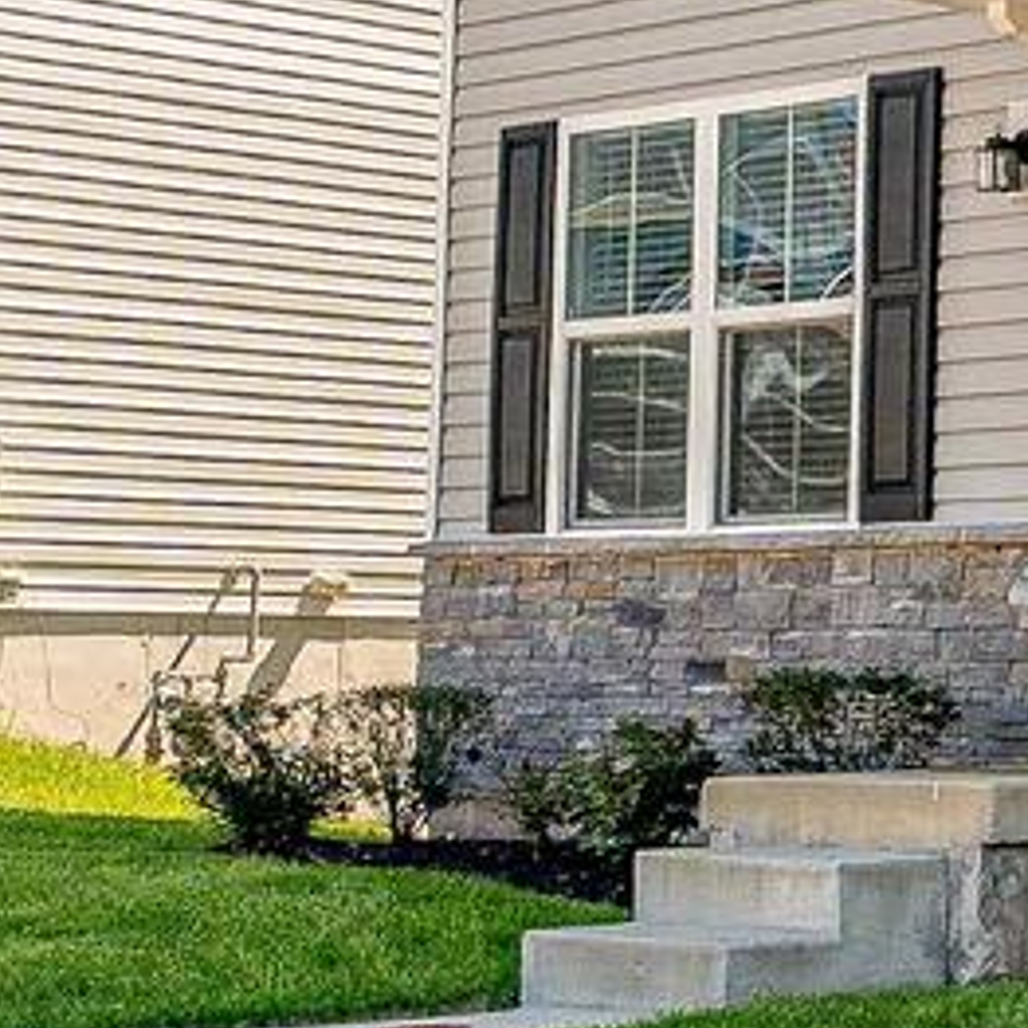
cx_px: 2570
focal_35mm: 93
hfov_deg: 13.2
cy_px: 124
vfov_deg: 18.4
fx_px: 3125
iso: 320
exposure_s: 1/640
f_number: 6.3
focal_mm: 14
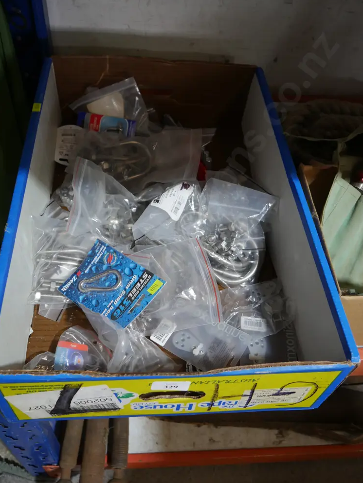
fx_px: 461
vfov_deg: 55.3
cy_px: 238
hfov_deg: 43.0
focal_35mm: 33
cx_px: 181
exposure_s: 1/60
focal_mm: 16
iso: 400
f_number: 3.6
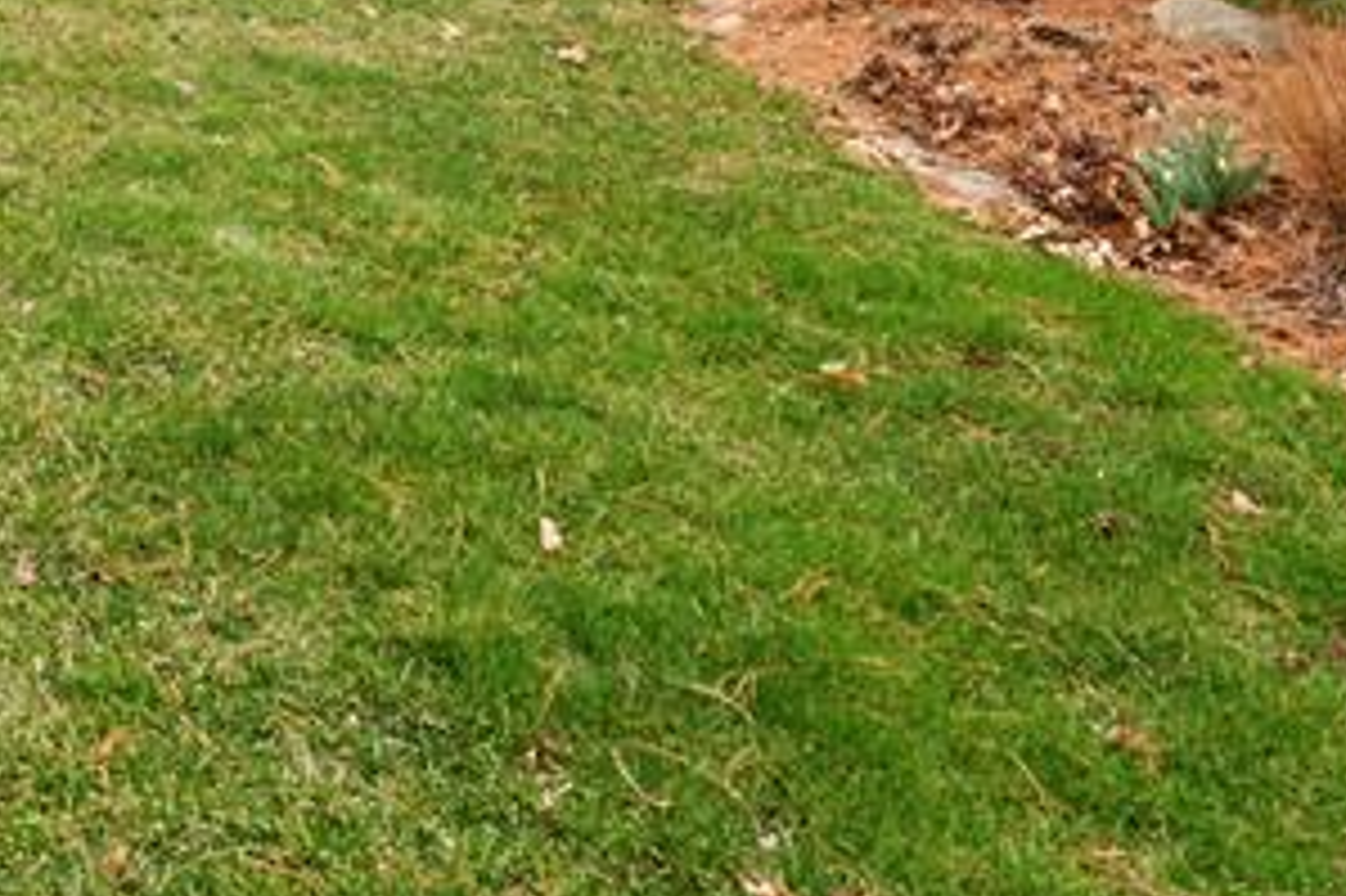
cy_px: -329
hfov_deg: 31.7
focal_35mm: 48
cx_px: -396
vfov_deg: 23.9
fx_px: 1794
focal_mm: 14
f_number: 8
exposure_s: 1/160
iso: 500
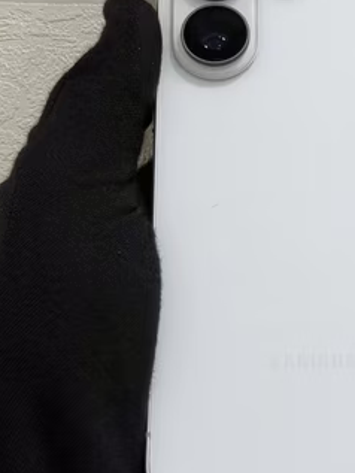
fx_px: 1325
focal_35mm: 97
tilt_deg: +2.5
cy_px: 191
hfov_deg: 15.1
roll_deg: -0.9
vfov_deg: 20.2
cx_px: 307
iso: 50
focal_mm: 6.76
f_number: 1.78
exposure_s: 1/100
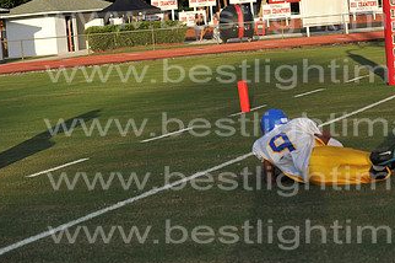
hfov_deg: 16.1
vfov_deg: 10.9
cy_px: 101
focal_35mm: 126
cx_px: 324
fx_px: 1381
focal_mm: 70
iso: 800
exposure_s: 1/5000
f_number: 3.5
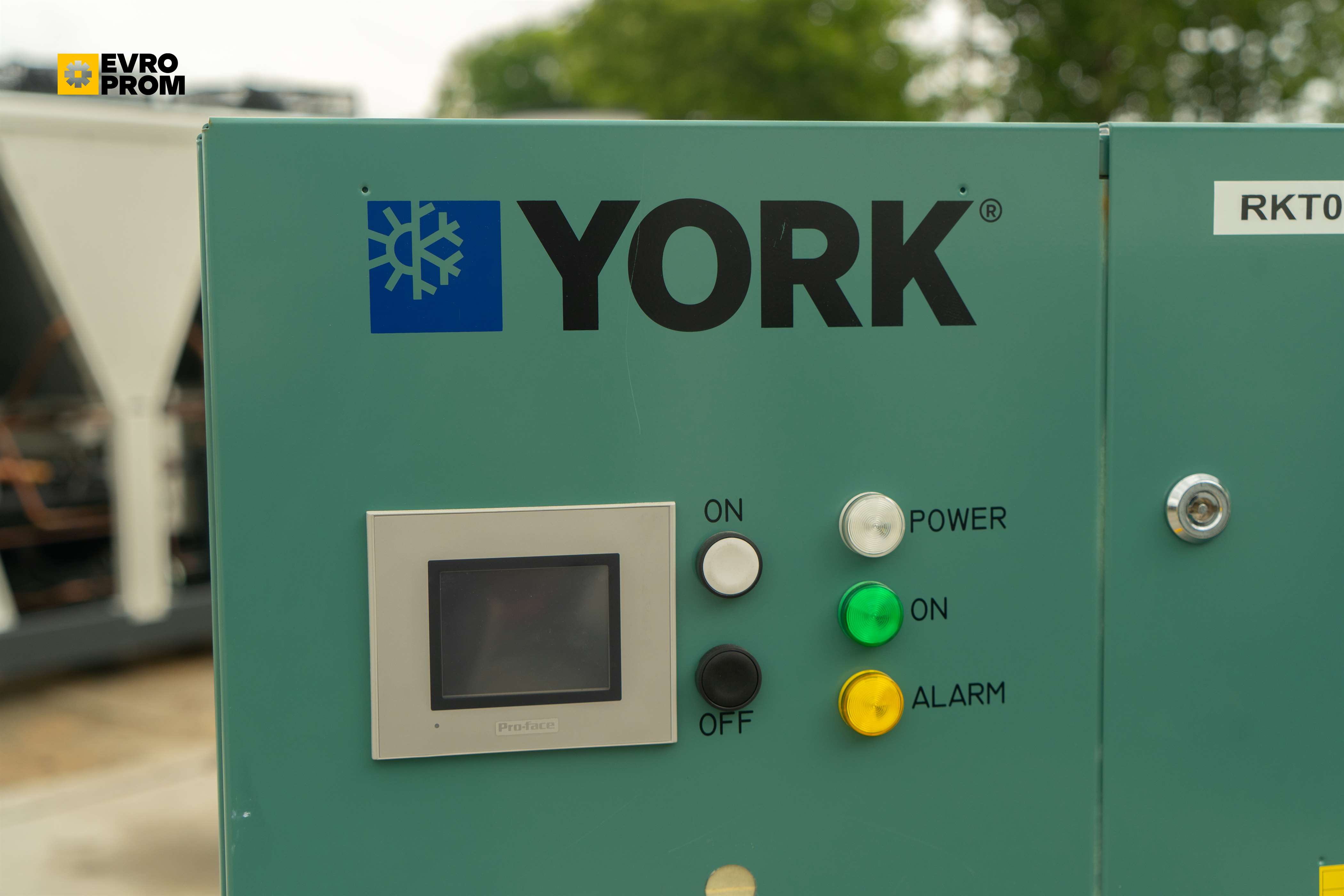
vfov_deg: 31.2
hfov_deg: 45.4
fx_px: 1605
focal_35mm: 43
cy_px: 448
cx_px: 672
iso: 125
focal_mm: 43
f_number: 4
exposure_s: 1/200
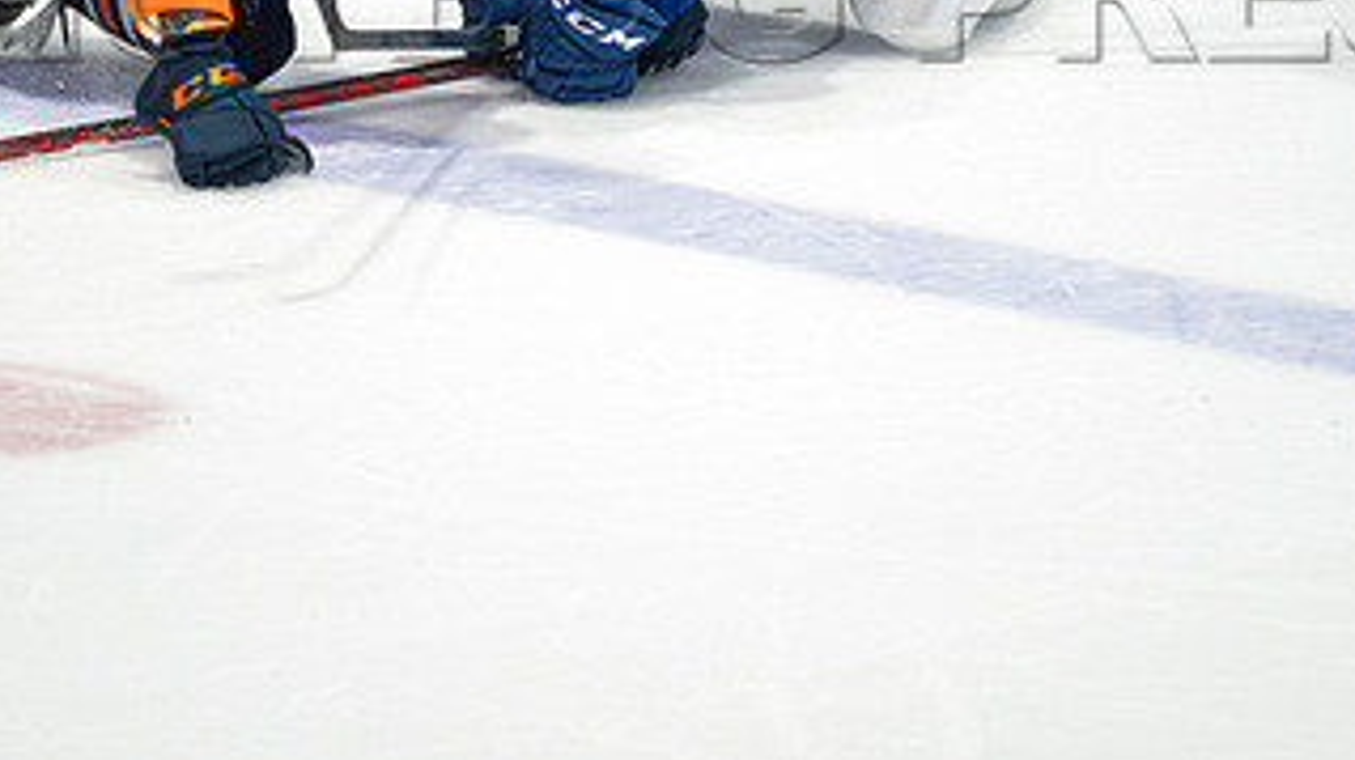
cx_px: 612
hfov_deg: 1.9
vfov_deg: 1.1
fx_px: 41079
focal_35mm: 1144
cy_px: -53
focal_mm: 600
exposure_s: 1/640
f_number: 4
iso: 1600
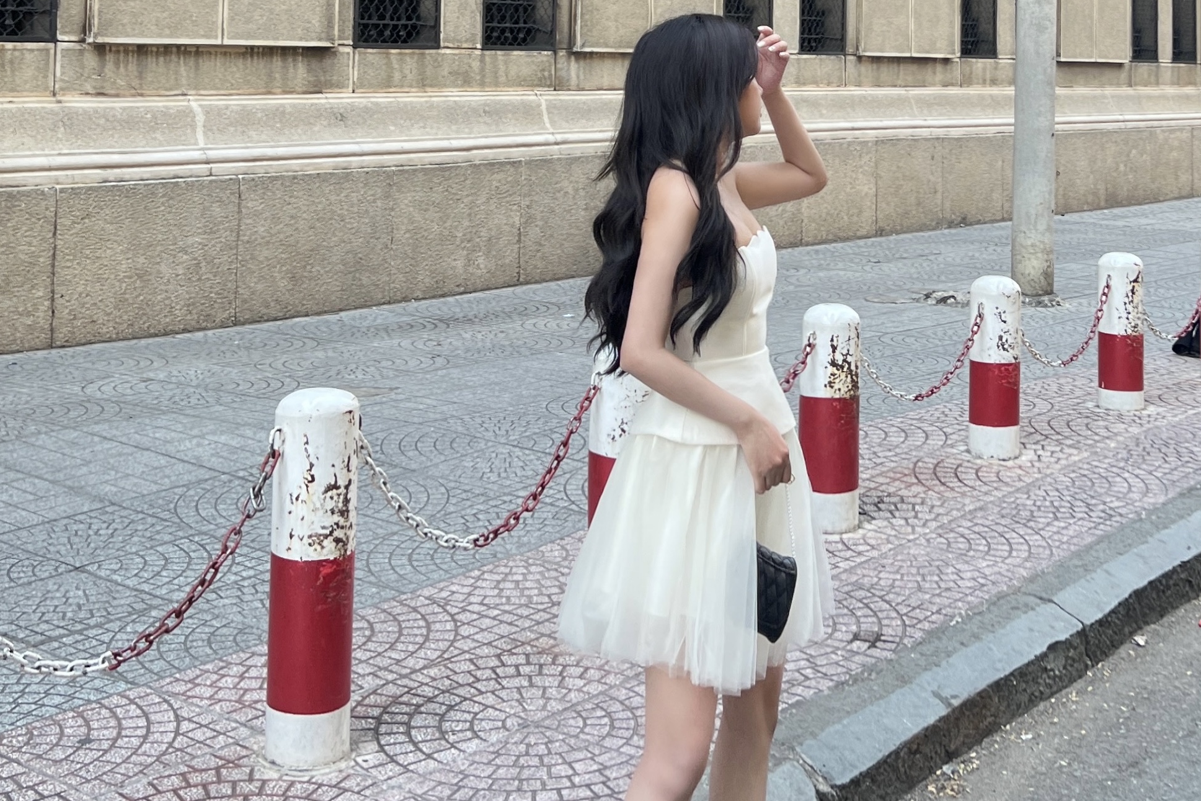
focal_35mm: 37
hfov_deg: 51.9
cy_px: 382
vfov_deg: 35.9
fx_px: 1234
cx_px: 605
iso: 50
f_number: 1.5
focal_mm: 5.7
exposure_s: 1/389
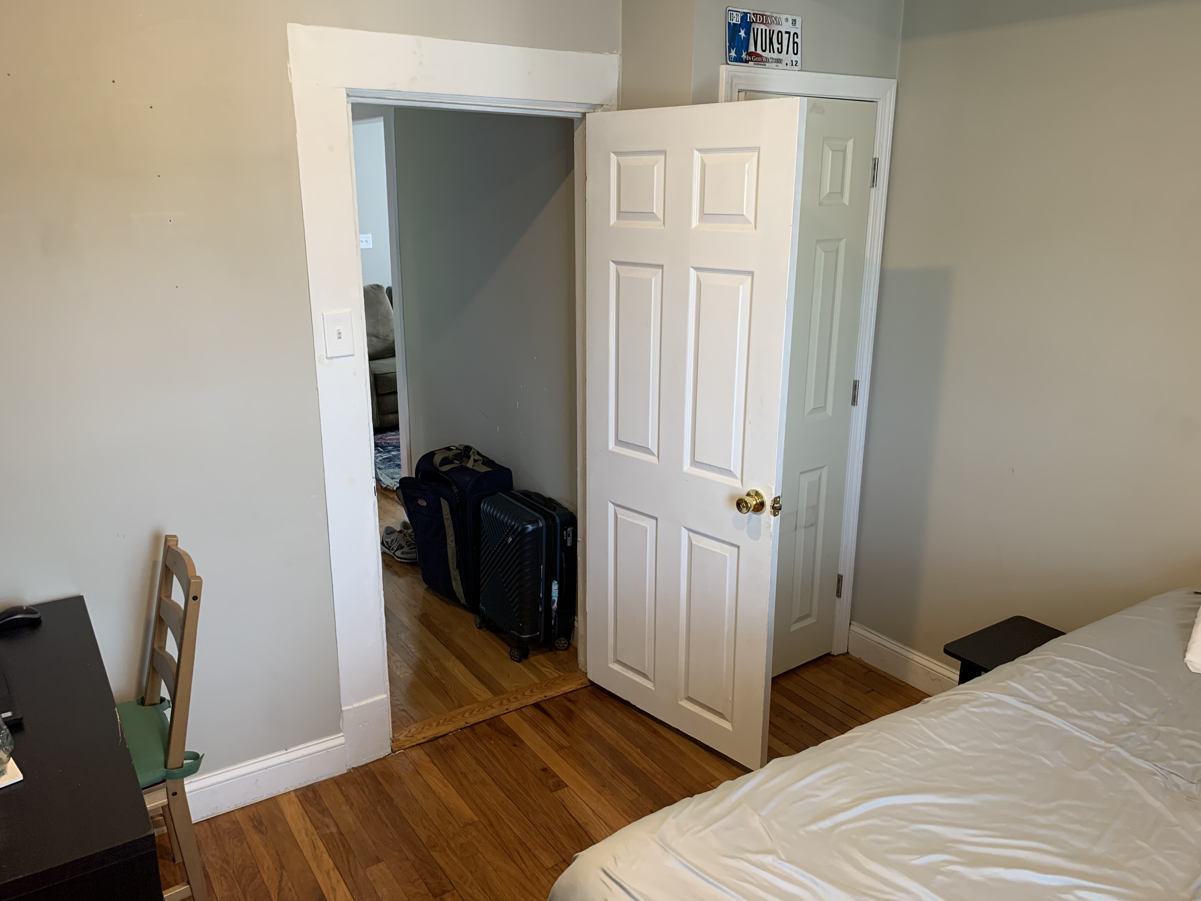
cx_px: 600
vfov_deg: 53.1
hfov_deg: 67.3
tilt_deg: -16.6
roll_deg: +0.2
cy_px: 450
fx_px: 902
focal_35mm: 26
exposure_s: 1/60
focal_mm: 4.25
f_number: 1.8
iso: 125
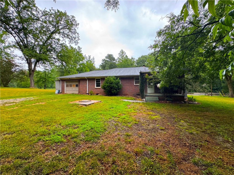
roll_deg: -0.9
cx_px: 117
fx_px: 95
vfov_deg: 85.7
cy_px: 88
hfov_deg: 102.1
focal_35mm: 14
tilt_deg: -0.5
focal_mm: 2.22
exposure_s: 1/99
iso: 125
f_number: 2.2
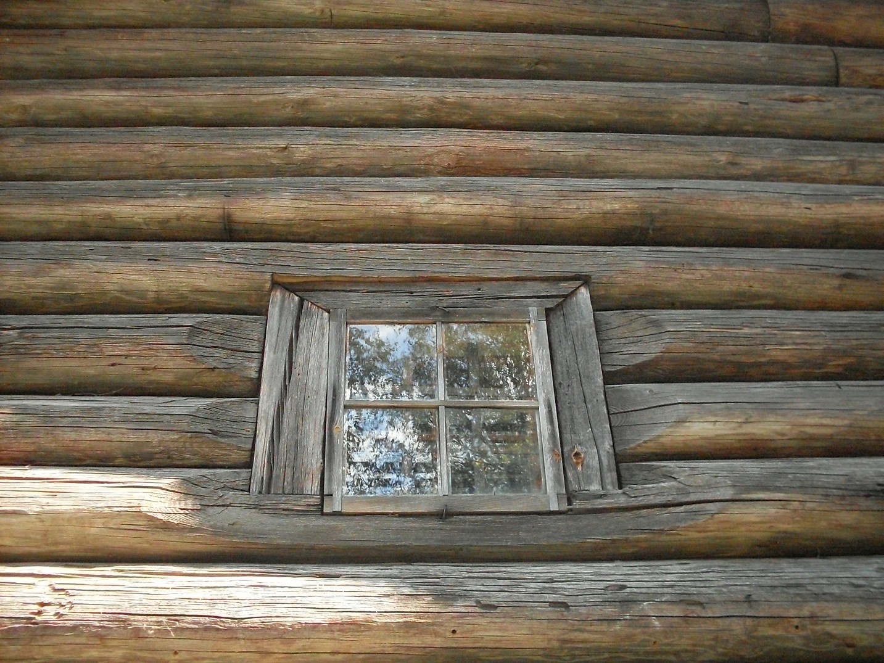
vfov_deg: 37.7
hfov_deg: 49.0
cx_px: 442
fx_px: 970
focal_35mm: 38
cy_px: 332
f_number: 2.8
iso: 400
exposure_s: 1/350
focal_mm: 6.3
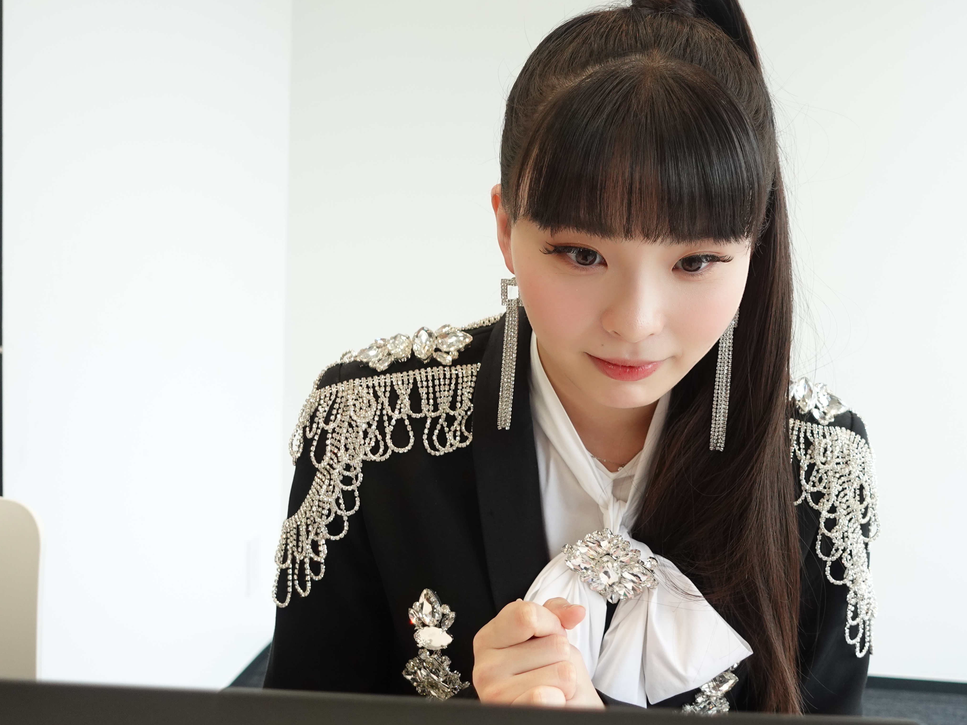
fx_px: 1481
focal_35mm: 53
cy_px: 356
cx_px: 595
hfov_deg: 36.0
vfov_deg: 27.5
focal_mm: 15.46
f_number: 2.8
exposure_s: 1/250
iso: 400
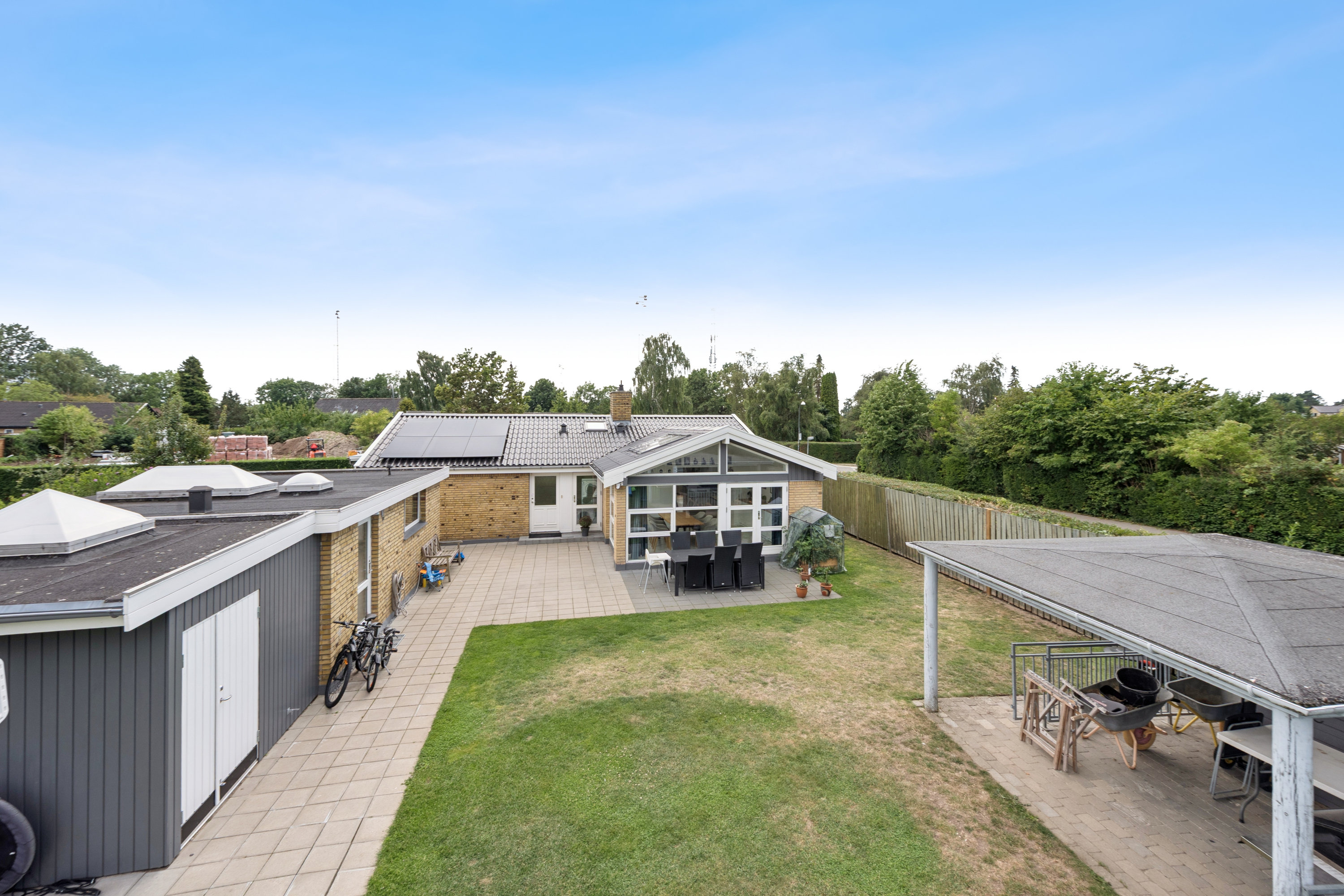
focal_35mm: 14
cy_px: 448
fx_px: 523
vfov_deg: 81.2
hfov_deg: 104.3
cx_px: 672
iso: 125
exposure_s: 1/125
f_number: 13
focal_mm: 14
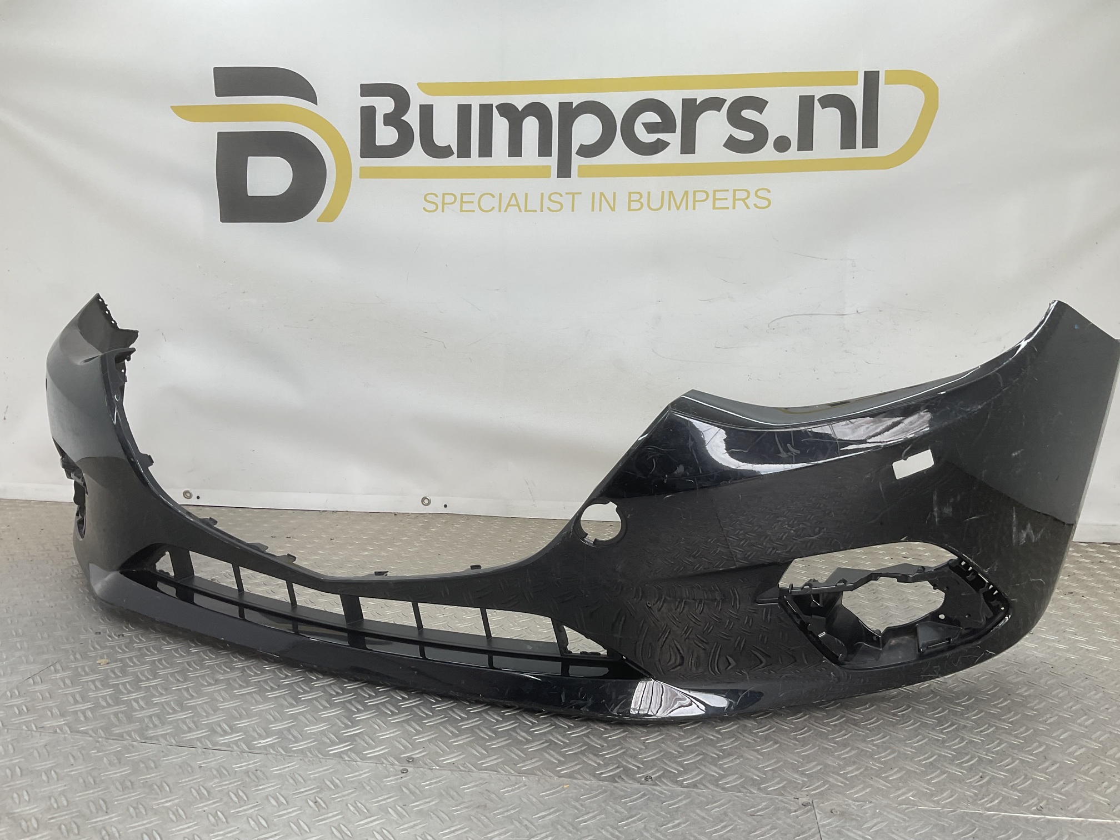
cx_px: 560
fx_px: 938
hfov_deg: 61.7
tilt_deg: -8.4
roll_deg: -3.1
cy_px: 420
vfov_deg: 48.2
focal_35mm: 29
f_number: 1.8
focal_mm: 3
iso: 16
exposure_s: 1/130
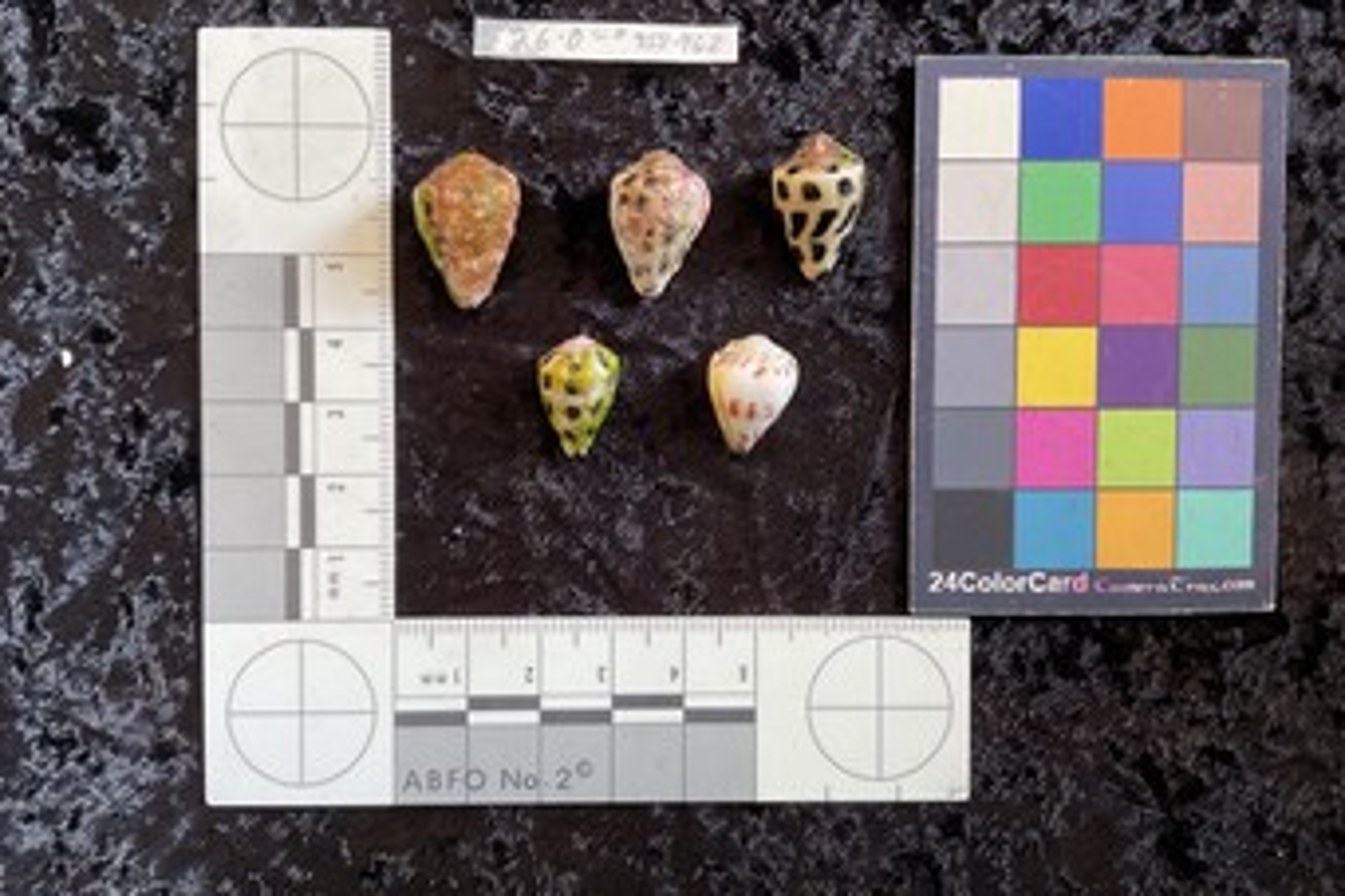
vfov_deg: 42.3
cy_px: 416
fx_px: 1158
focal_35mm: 31
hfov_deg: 60.3
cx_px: 659
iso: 200
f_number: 1.8
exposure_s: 1/40
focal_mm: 3
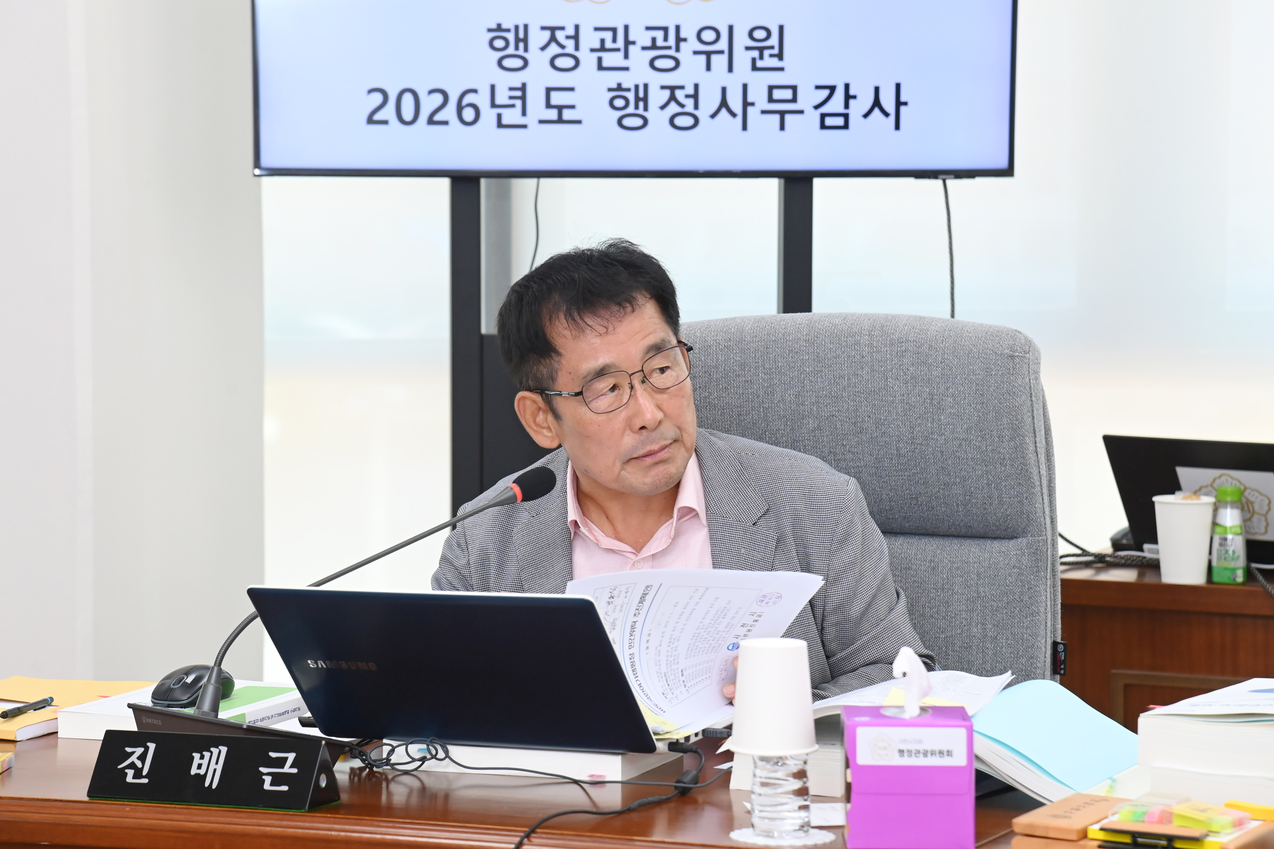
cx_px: 637
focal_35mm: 110
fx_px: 3892
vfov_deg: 12.5
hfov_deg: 18.6
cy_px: 424
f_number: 6.3
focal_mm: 110
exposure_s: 1/250
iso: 2500
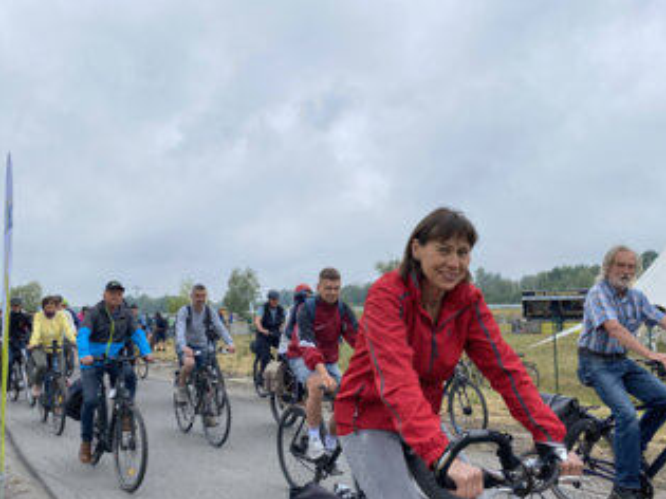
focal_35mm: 33
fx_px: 635
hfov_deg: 55.3
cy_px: 281
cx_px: 317
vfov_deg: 42.8
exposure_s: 1/1996
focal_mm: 4.2
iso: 32
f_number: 1.8
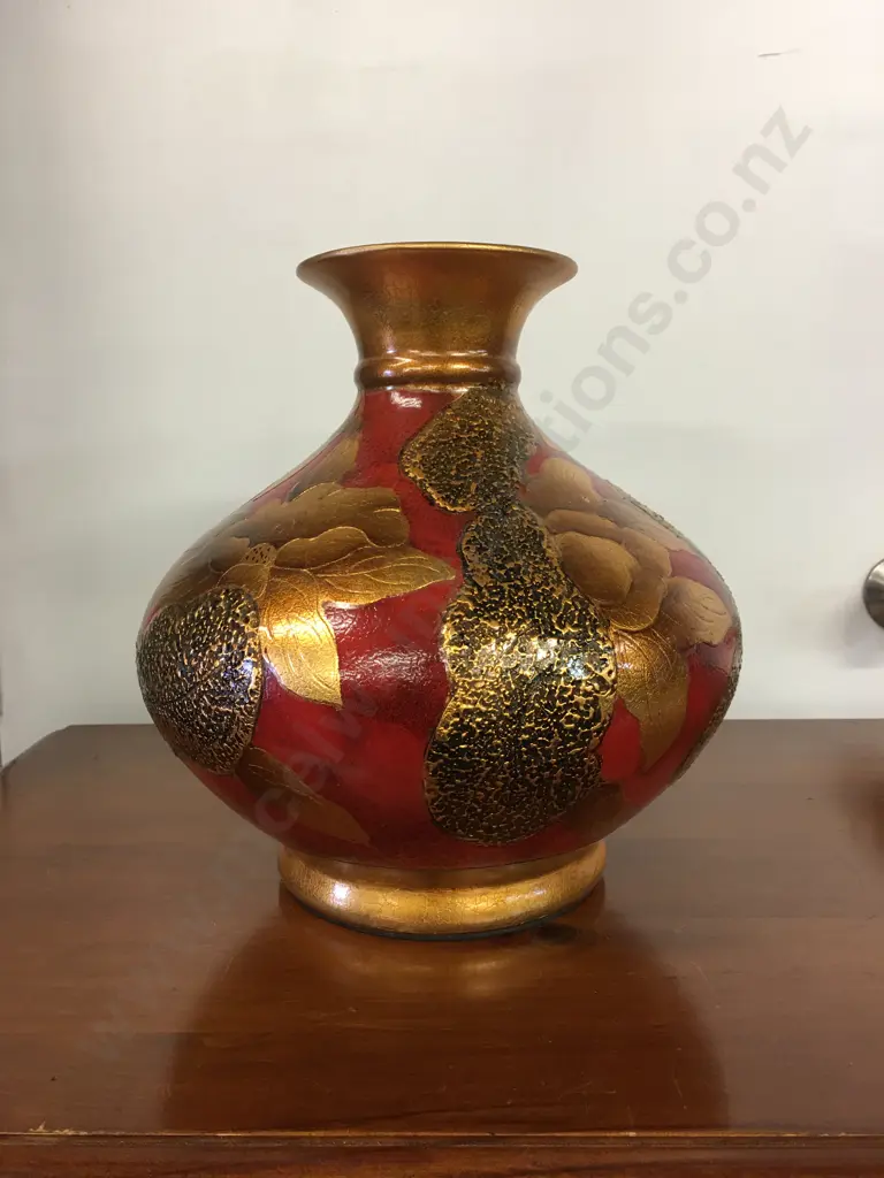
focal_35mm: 29
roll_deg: +0.7
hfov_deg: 48.2
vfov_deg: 61.7
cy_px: 589
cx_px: 442
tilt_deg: -7.5
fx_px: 987
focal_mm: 4.15
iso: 50
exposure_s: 1/17
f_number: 2.2
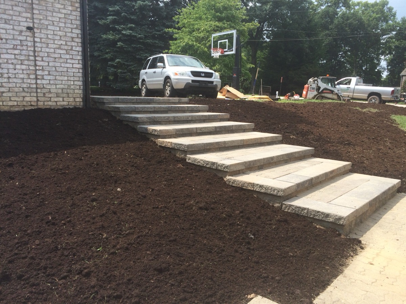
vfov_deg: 48.2
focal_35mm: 29
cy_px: 152
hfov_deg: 61.7
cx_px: 203
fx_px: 340
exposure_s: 1/1466
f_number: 2.2
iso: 32
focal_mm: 4.15
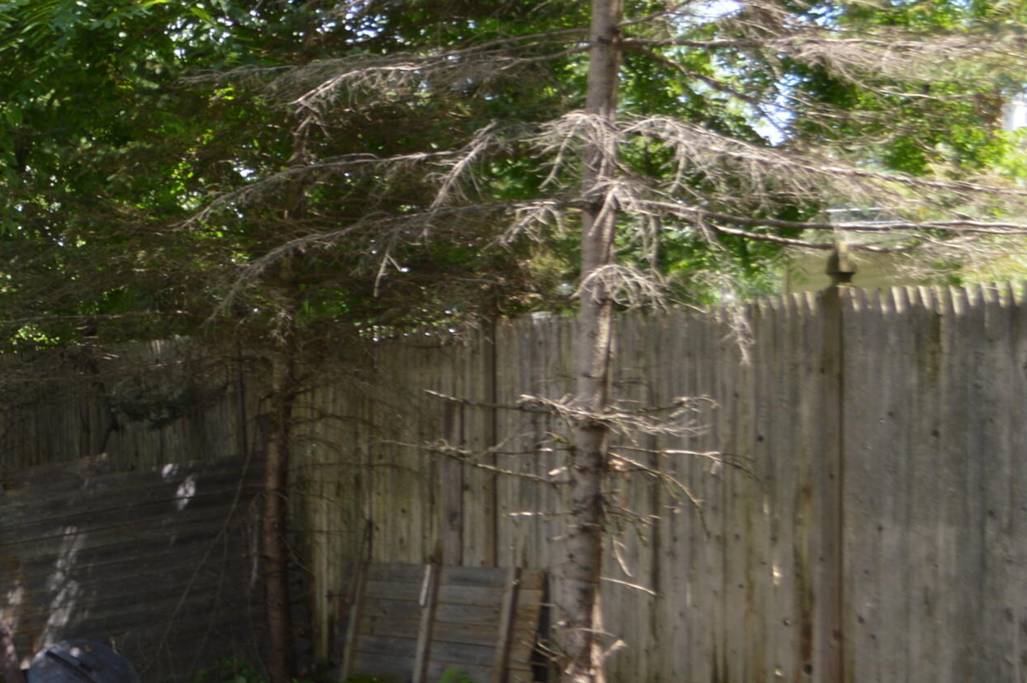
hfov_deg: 22.5
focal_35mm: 86
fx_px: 2451
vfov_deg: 15.6
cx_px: -65
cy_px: 650
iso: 125
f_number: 4
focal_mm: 24
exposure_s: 1/125
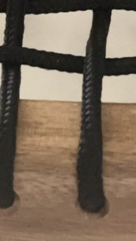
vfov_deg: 4.9
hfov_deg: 2.8
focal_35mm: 434
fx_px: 2786
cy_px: -229
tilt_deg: -28.3
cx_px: 26
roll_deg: -1.5
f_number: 2.8
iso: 400
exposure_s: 1/24
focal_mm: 9
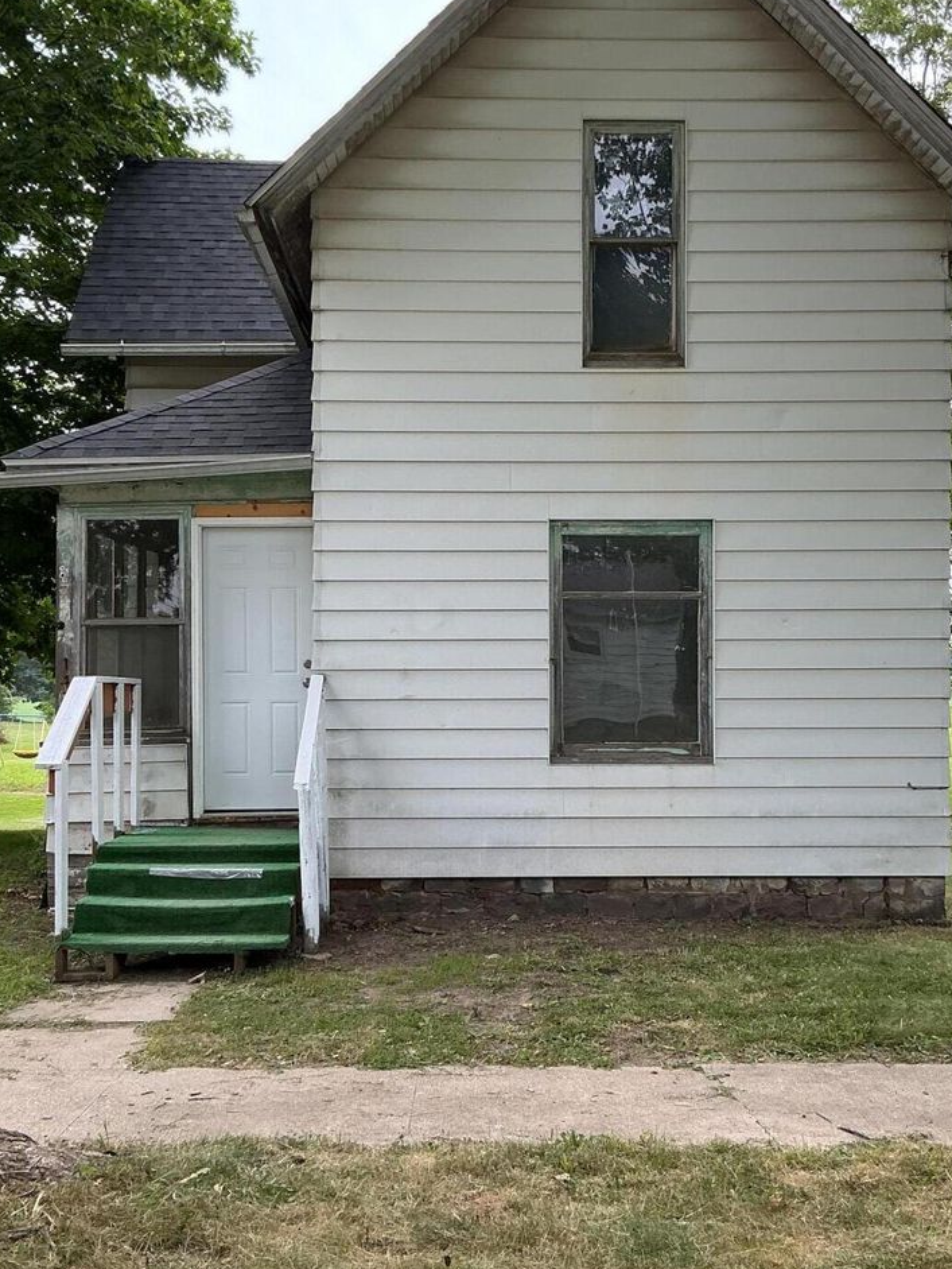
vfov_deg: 44.8
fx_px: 1539
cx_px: 513
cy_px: 676
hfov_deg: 34.3
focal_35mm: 42
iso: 25
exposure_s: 1/270
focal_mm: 3
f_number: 1.8
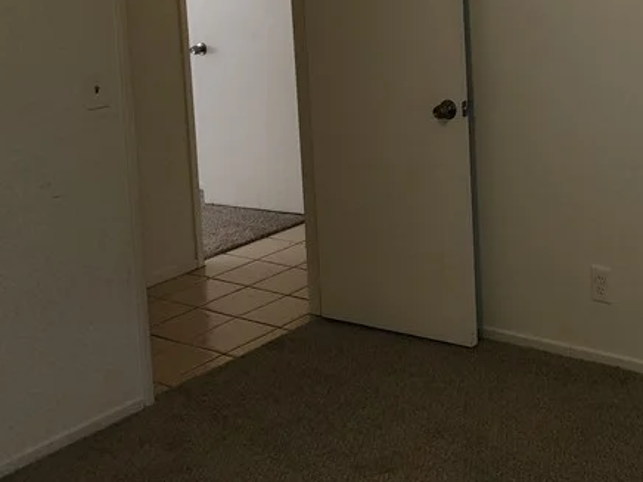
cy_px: -31
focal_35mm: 54
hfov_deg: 32.3
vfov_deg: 25.3
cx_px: 667
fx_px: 1003
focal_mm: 6.4
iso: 100
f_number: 1.8
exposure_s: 1/24
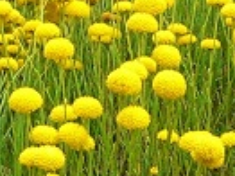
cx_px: 255
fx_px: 1397
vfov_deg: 7.2
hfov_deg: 9.5
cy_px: 158
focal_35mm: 206
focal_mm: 6
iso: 80
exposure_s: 1/125
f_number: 4
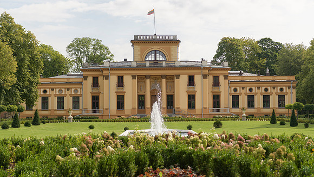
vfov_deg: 16.4
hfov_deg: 28.7
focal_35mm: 74
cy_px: 85
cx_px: 157
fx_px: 614
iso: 64
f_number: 3.5
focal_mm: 70
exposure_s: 1/1250
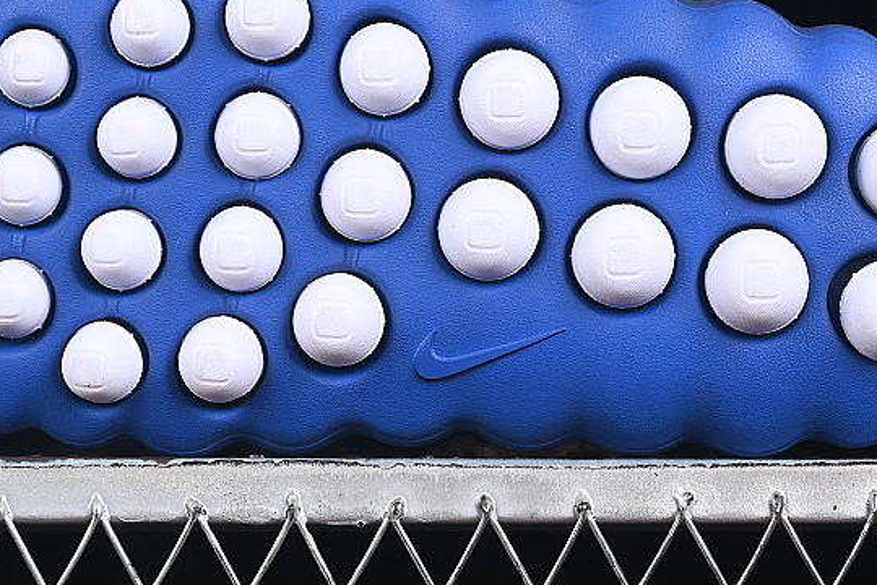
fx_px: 3654
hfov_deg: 13.7
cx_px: 440
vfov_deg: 9.1
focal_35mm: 150
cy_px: 94
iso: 160
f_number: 6.3
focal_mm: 50
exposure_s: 1/60
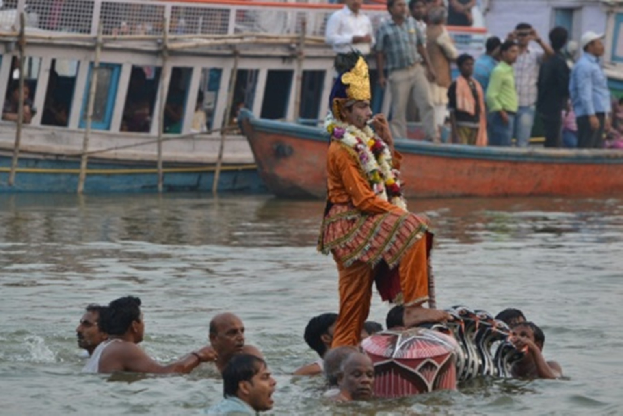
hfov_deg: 6.2
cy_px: 208
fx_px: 5713
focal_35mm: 330
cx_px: 312
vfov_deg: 4.2
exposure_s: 1/200
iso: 400
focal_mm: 220
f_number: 5.3
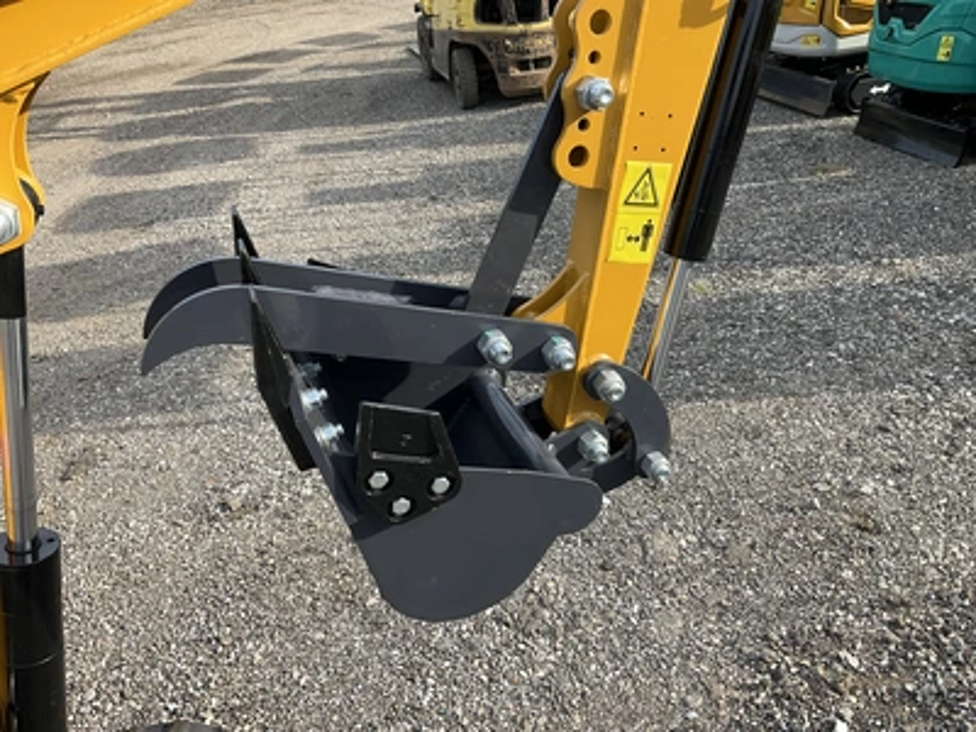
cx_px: 488
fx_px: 818
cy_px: 366
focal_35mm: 29
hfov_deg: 61.7
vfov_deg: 48.2
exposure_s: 1/593
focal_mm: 3
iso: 25
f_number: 1.8
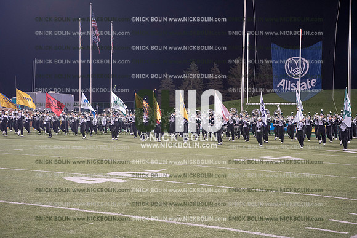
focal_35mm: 62
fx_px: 615
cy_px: 119
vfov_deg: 21.9
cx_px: 178
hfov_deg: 32.4
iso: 1250
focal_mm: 62
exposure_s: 1/125
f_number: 4.5
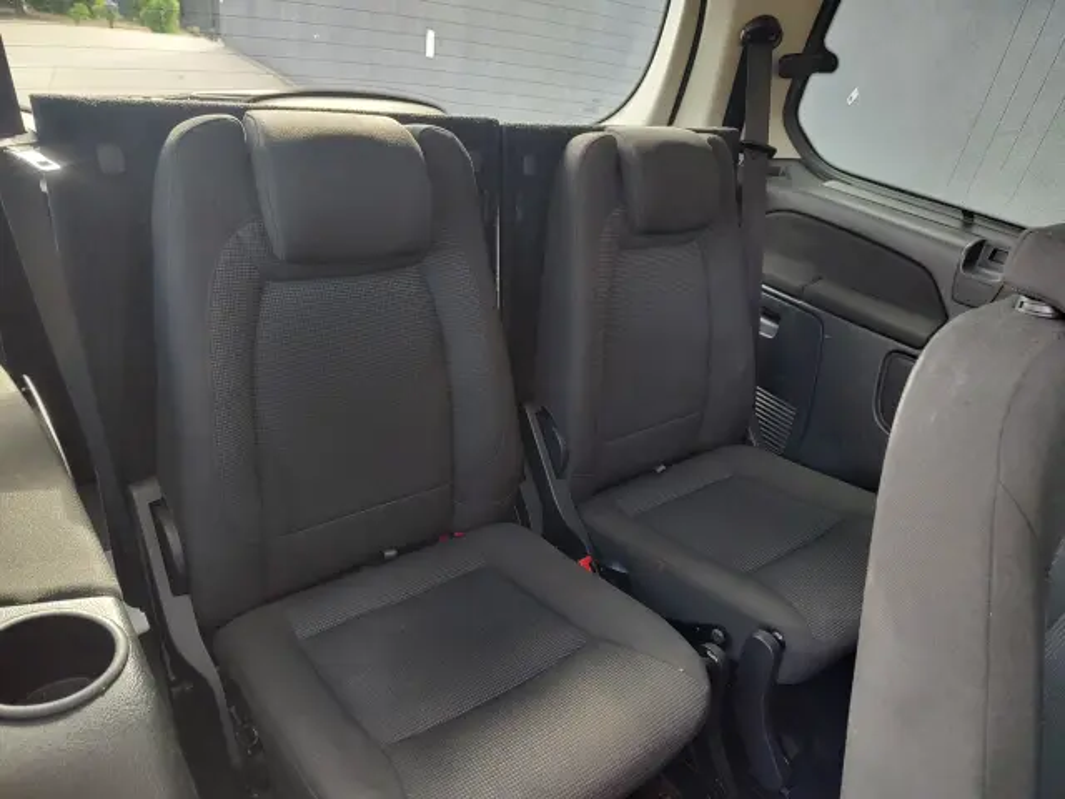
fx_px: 708
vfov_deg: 58.9
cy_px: 400
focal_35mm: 23
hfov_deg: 73.9
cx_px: 532
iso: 255
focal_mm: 5.56
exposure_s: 1/50
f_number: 1.8
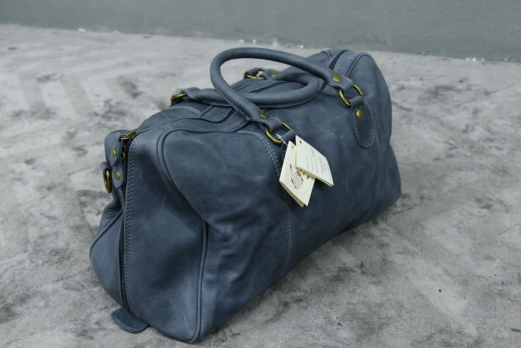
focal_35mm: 47
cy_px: 174
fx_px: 680
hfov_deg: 41.9
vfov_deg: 28.6
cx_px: 260
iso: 125
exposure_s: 1/4
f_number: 3.3
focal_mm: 17
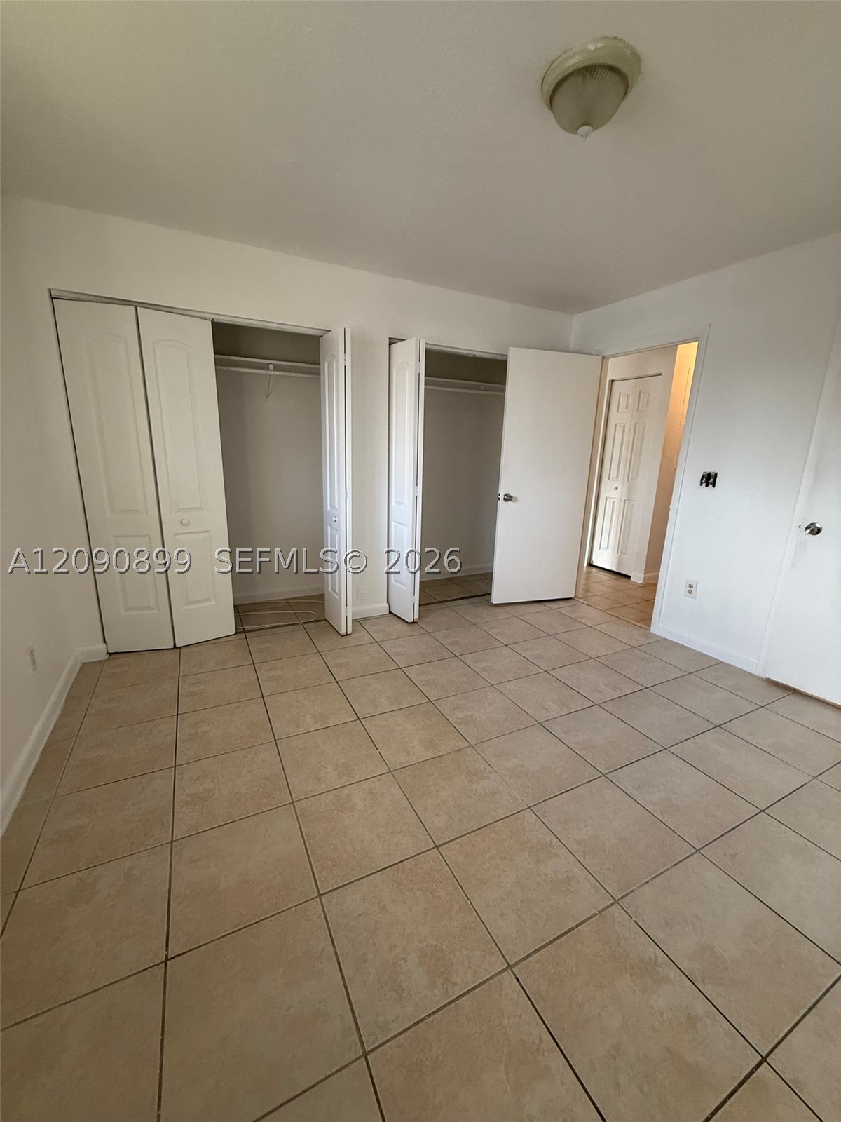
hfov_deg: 85.7
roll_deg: -2.1
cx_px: 420
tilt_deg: -14.3
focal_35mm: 14
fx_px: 454
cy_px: 561
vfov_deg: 102.1
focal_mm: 2.22
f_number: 2.2
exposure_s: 1/60
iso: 250
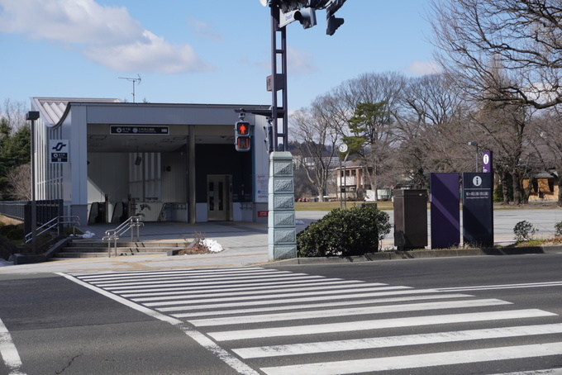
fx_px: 960
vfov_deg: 22.1
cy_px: 188
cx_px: 281
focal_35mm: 62
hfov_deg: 32.6
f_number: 8
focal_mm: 41
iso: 100
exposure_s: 1/320
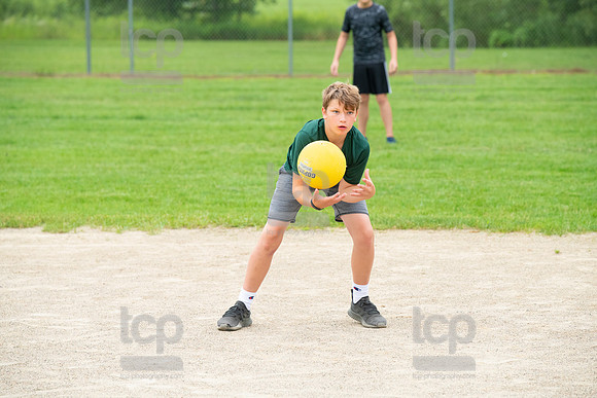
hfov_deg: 11.4
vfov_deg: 7.6
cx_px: 298
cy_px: 199
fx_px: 2986
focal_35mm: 180
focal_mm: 180
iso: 1250
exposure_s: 1/1000
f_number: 5.6
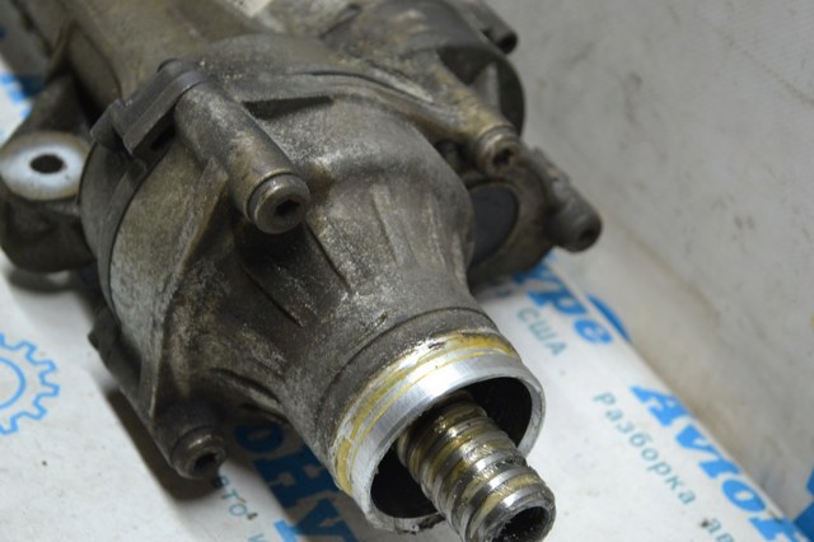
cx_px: 407
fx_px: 1627
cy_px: 271
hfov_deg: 28.1
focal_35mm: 72
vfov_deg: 18.9
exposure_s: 1/60
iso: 720
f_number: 5.6
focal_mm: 48
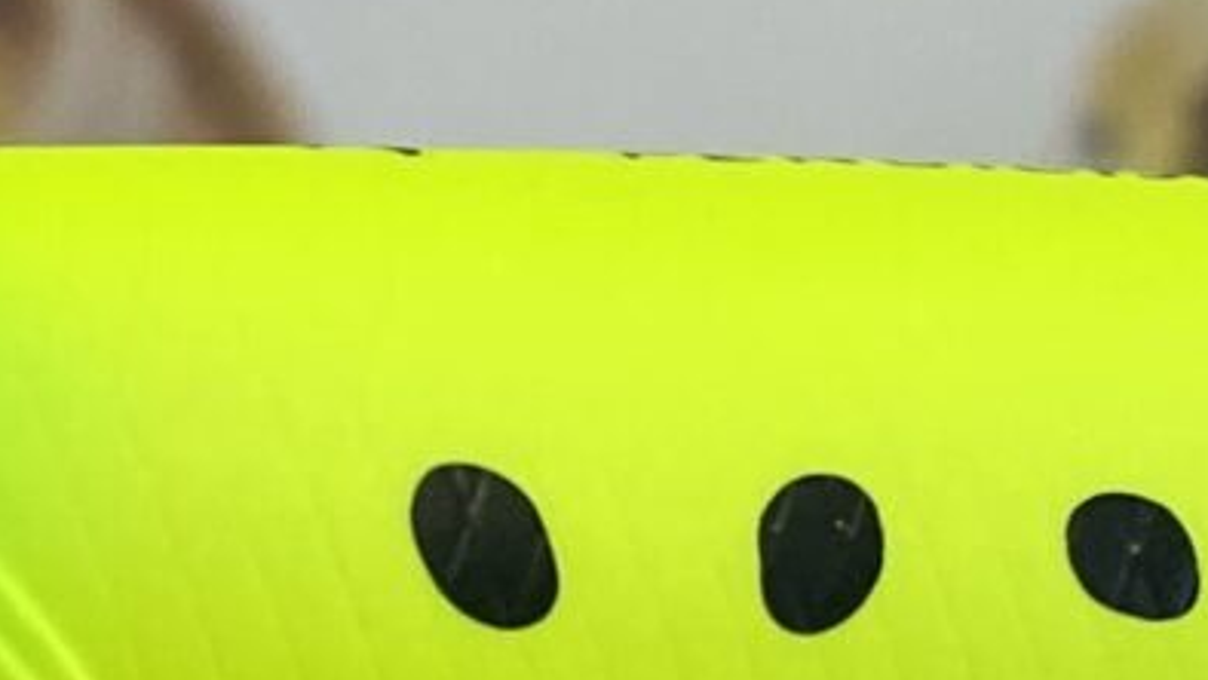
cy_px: 937
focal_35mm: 184
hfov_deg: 11.7
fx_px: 5896
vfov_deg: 6.5
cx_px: 972
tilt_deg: -53.1
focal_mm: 4.25
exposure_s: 1/120
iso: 80
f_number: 1.8
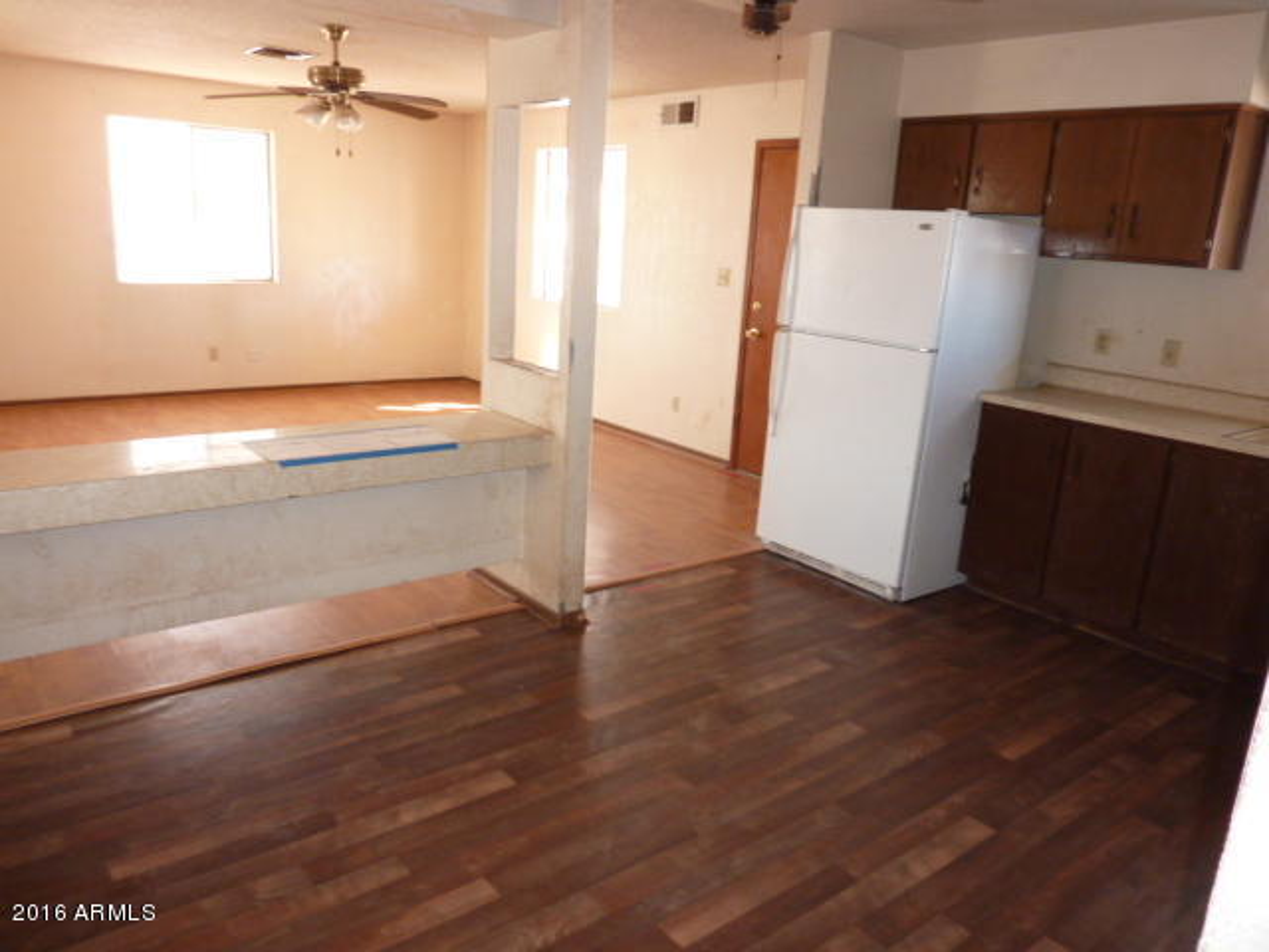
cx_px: 634
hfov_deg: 69.4
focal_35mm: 25
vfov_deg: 54.9
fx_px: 916
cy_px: 476
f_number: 3.3
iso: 250
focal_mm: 4.1
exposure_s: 1/30
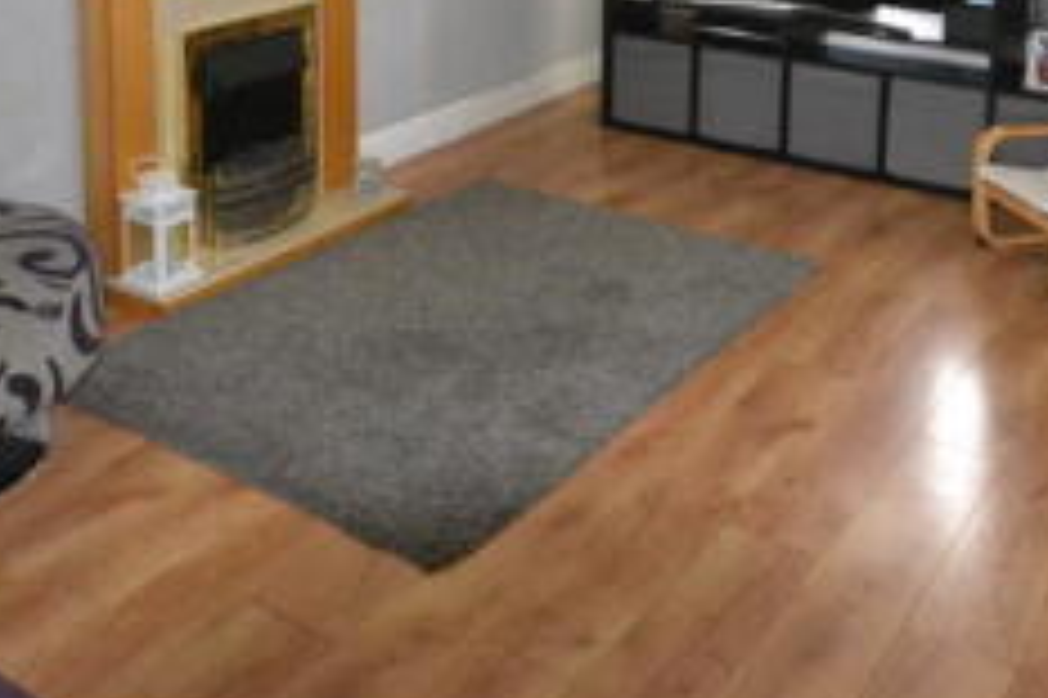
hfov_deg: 42.4
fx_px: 1350
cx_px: 537
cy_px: -124
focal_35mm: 46
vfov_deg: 26.1
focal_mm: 11
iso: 3200
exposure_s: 1/60
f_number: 4.2
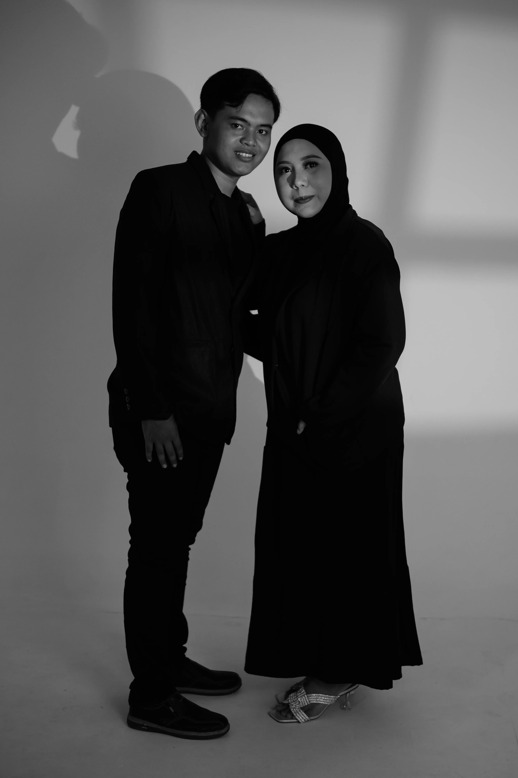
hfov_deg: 27.0
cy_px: 389
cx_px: 259
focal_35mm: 50
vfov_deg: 39.6
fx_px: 1081
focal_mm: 50
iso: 1000
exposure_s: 1/125
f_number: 1.8
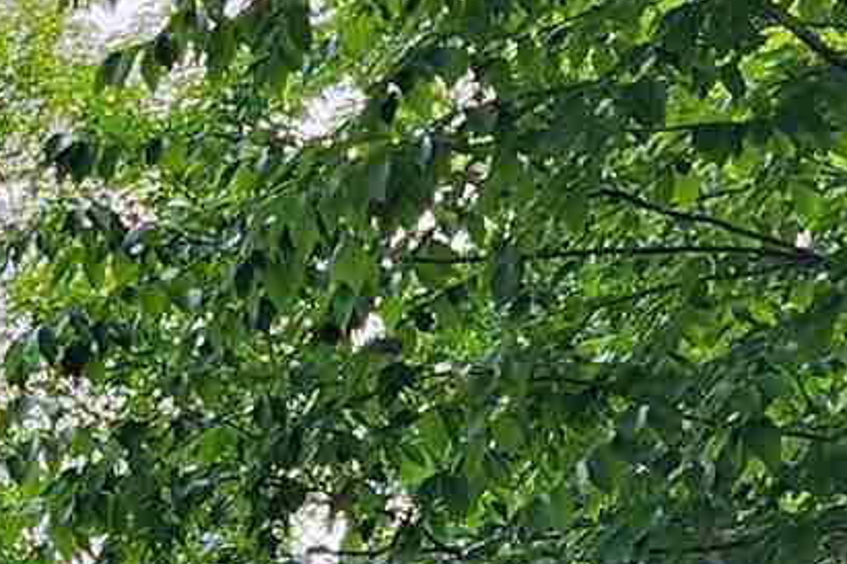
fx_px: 4211
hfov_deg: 10.9
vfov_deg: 7.2
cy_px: 1416
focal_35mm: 179
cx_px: -554
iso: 12
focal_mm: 6.4
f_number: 1.8
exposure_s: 1/263
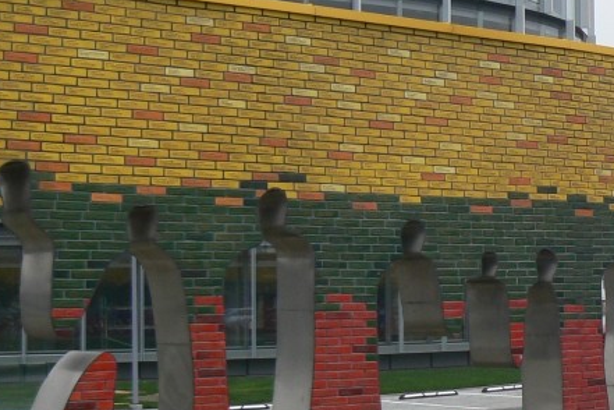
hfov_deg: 22.1
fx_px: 1484
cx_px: 671
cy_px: 174
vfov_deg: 15.7
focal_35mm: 87
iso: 80
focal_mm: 6
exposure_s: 1/100
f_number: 4
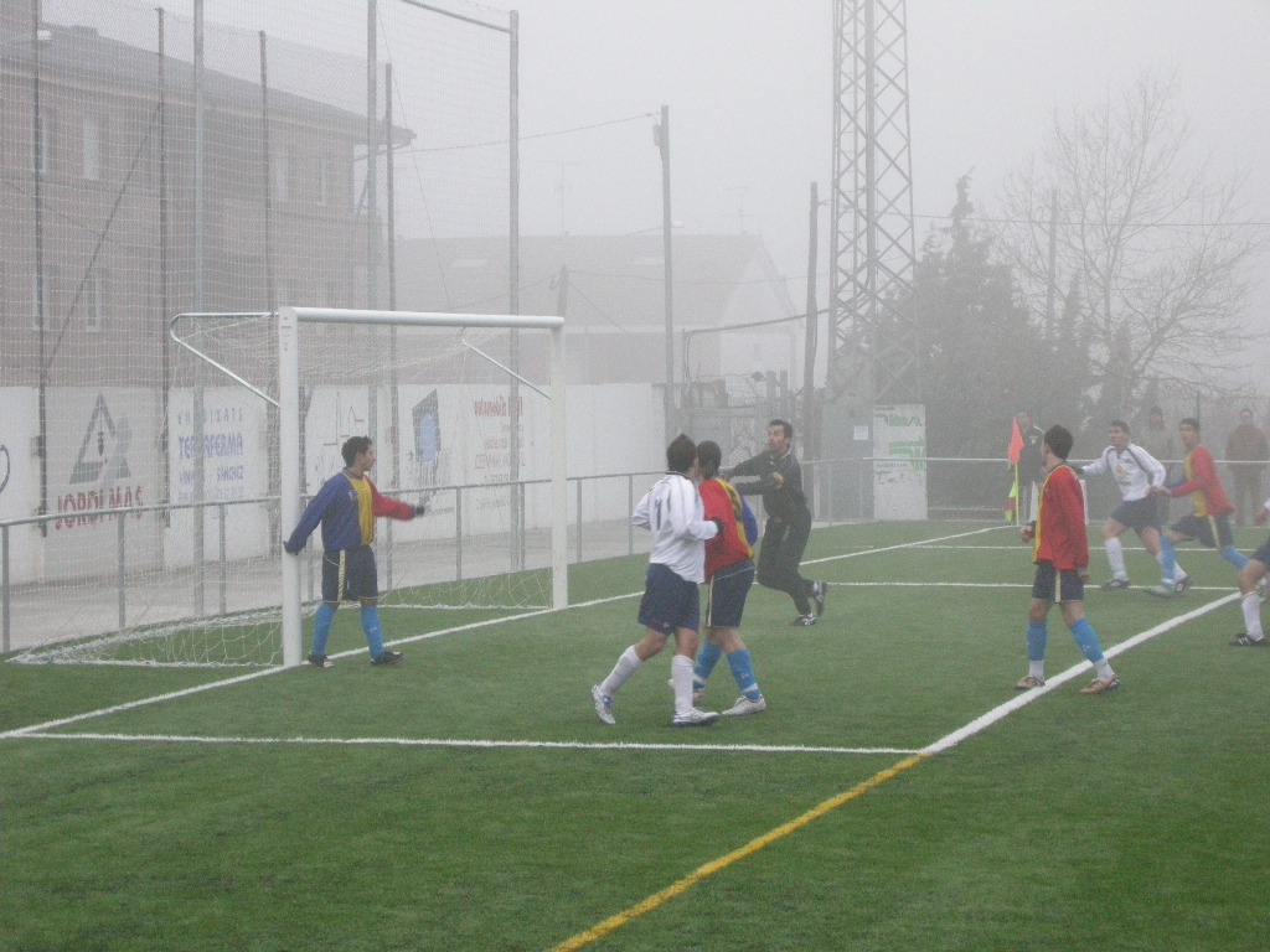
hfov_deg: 15.6
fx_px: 4623
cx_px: 635
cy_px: 476
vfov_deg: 11.8
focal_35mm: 126
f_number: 5.3
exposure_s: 1/125
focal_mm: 26.3
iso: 400
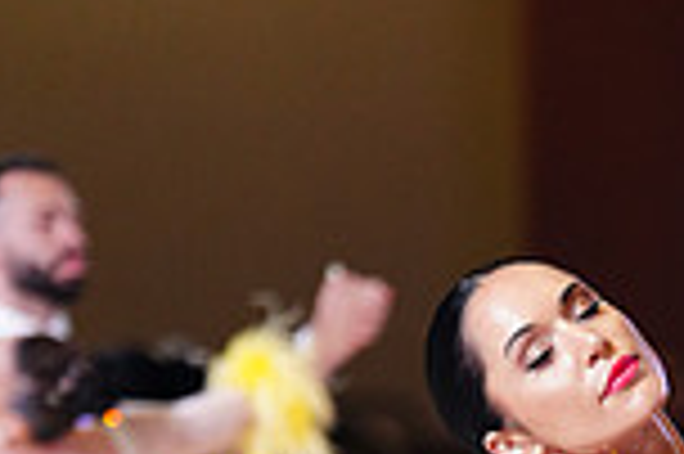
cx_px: 826
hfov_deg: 4.5
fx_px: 8617
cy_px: 1070
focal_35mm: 454
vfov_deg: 3.0
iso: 2000
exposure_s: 1/400
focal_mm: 119
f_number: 2.8
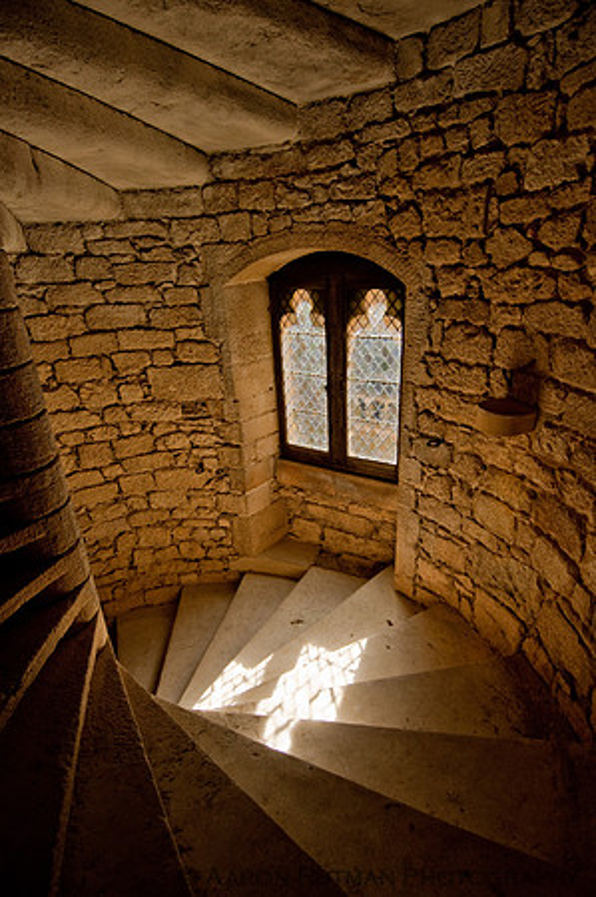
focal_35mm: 18
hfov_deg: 67.3
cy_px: 448
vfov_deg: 90.1
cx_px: 298
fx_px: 448
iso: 200
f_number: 4
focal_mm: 12
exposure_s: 1/250
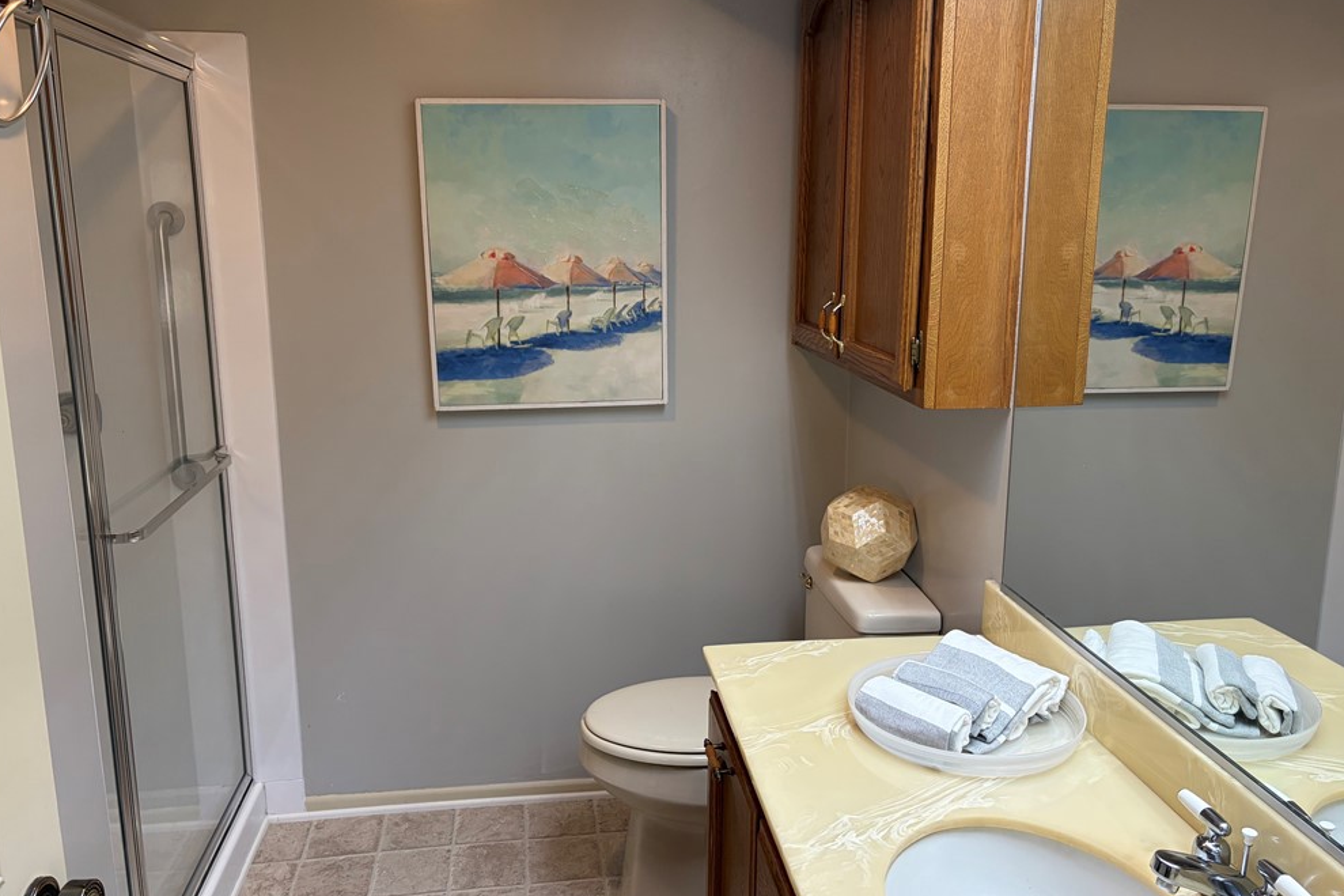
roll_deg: -0.2
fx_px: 1045
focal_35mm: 28
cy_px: 428
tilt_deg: -10.9
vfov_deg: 46.4
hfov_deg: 65.5
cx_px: 659
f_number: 1.6
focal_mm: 5.96
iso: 125
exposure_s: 1/120
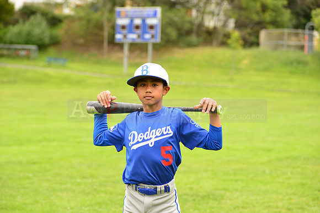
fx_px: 978
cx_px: 160
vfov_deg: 12.5
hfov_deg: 18.6
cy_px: 106
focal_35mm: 110
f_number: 5
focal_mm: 110
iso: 160
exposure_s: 1/250
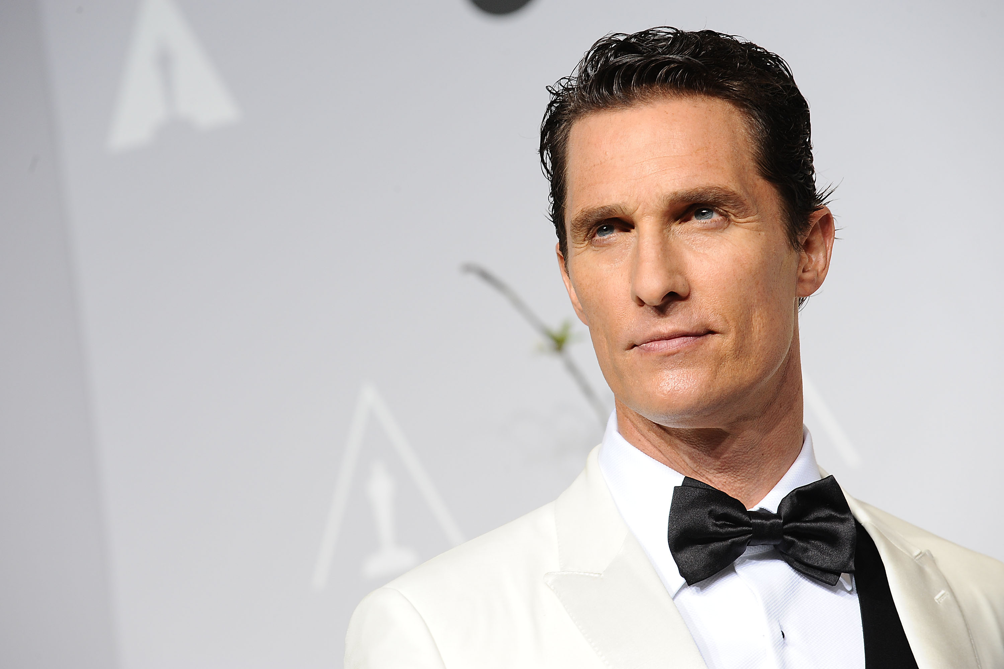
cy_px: 334
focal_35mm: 200
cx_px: 502
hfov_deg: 10.3
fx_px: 5575
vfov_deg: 6.9
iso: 1000
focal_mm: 200
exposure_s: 1/500
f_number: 7.1
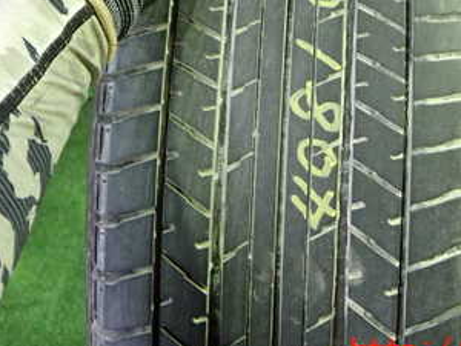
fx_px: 799
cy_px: 26
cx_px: 237
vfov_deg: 23.7
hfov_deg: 32.2
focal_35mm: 60
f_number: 2.3
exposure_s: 1/30
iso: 640
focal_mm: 5.4
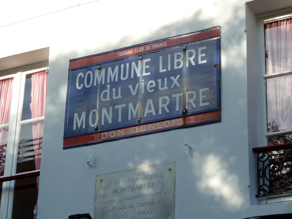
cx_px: 146
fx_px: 877
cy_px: 110
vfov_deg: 14.2
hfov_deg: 18.9
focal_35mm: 104
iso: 125
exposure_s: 1/400
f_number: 4.3
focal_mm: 17
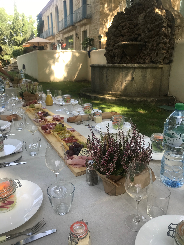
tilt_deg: -15.4
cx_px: 92
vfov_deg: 63.4
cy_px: 122
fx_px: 198
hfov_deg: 49.7
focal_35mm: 28
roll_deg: +0.3
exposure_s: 1/227
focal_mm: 3.99
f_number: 1.8
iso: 20
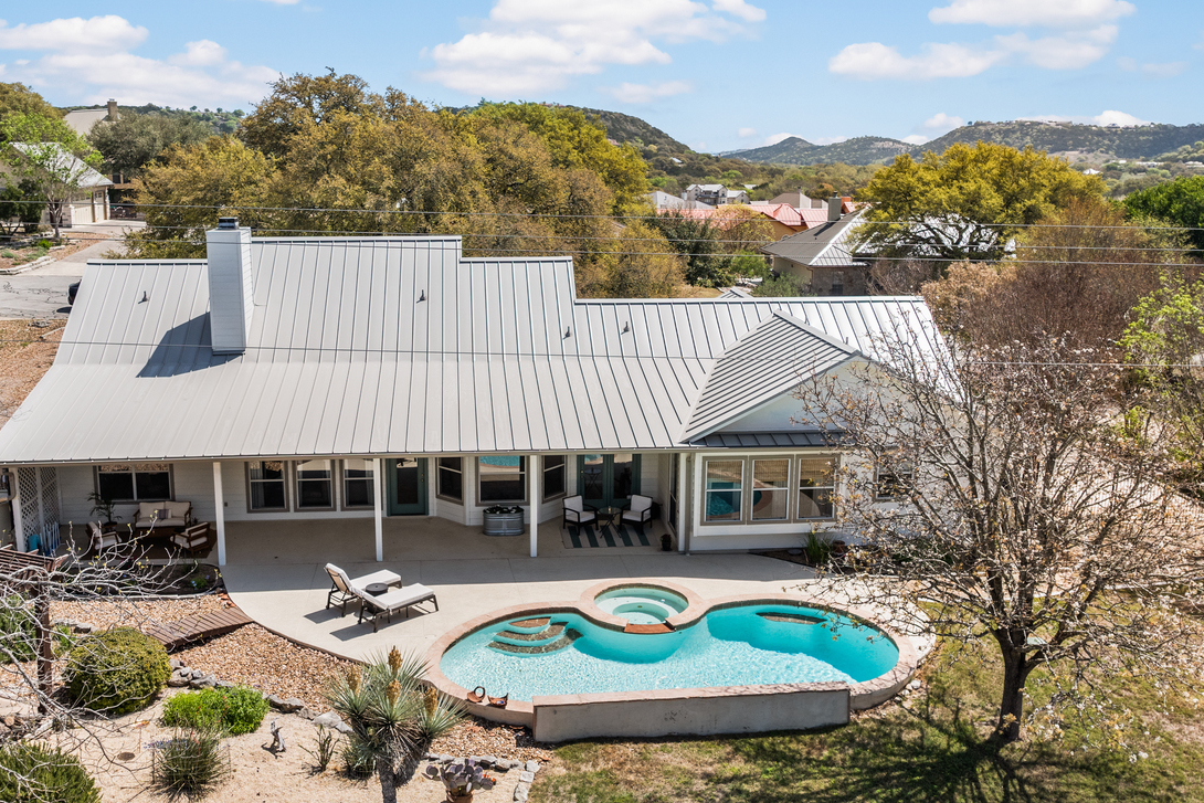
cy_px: 356
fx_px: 1104
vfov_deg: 39.9
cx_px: 556
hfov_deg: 57.2
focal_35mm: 33
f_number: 2.8
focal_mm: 12.29
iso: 110
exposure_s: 1/2500
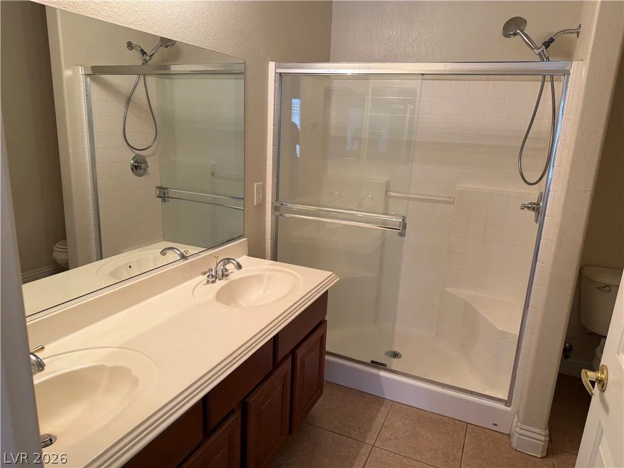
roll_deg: -2.2
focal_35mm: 24
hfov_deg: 71.6
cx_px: 312
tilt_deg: -14.2
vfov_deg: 56.8
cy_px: 234
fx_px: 433
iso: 200
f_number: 1.78
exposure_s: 1/120
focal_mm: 6.76
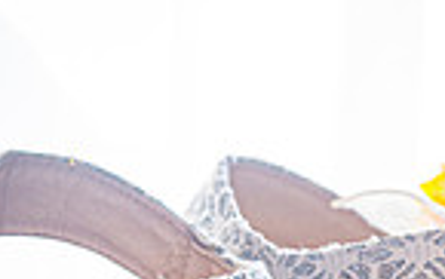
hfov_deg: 10.9
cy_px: 466
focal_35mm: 185
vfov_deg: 7.0
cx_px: 672
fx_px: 2246
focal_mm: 42
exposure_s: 1/100
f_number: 5.6
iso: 800
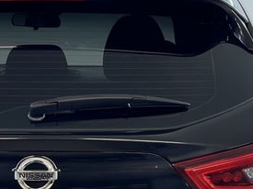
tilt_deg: -10.5
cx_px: 40
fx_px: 1147
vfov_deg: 9.3
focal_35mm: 157
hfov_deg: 12.5
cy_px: 223
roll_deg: -0.5
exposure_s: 1/100
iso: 100
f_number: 1.78
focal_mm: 6.86
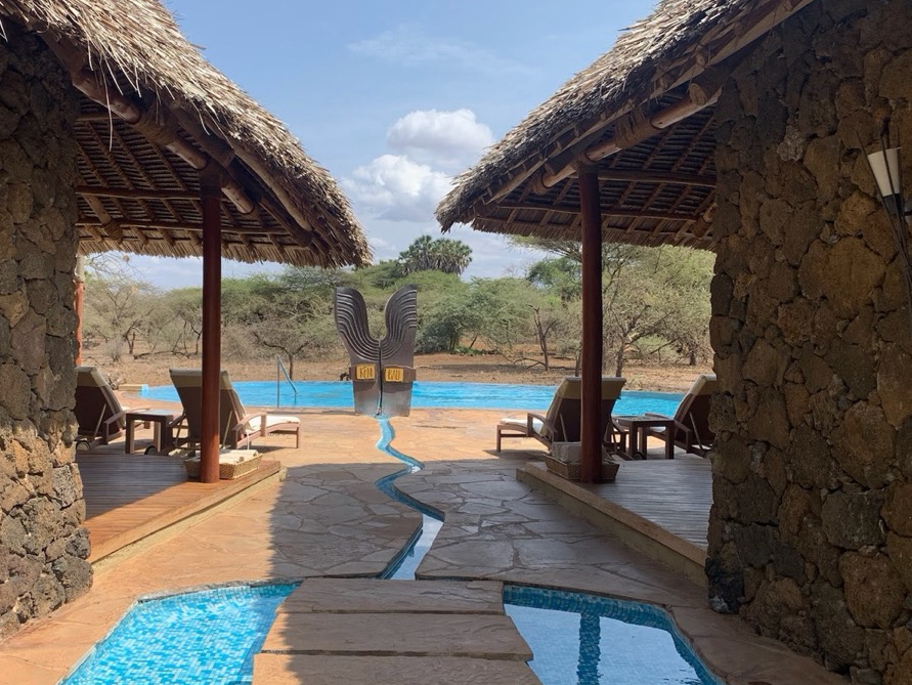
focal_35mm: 35
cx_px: 400
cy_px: 337
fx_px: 922
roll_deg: -0.7
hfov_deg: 52.5
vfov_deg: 40.7
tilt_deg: -1.2
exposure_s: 1/1689
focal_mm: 4.25
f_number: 1.8
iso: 25
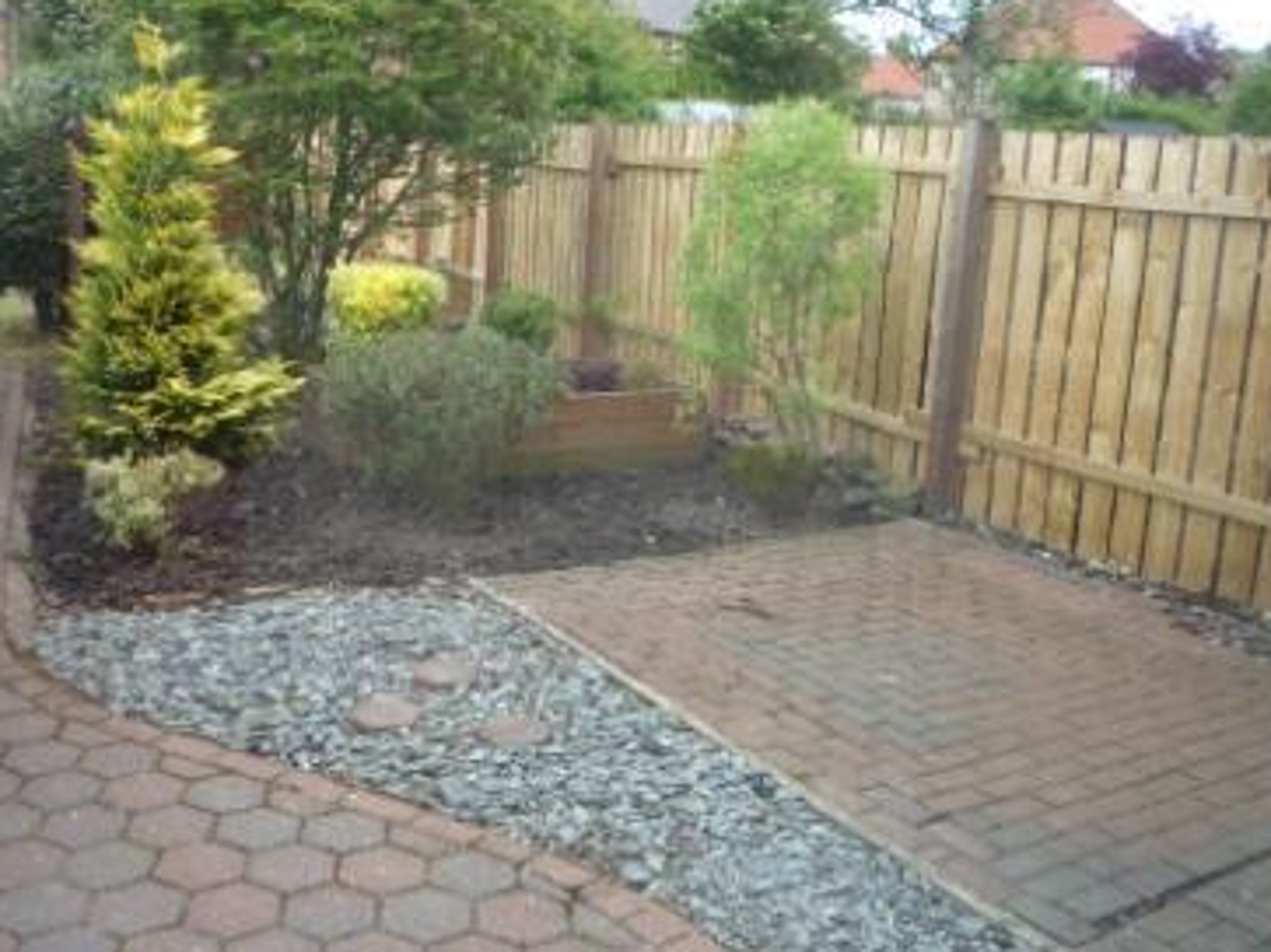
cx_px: 525
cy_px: 385
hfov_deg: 49.9
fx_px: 1358
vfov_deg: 38.5
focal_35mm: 37
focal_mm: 5.2
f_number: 3.5
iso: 100
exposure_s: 1/100
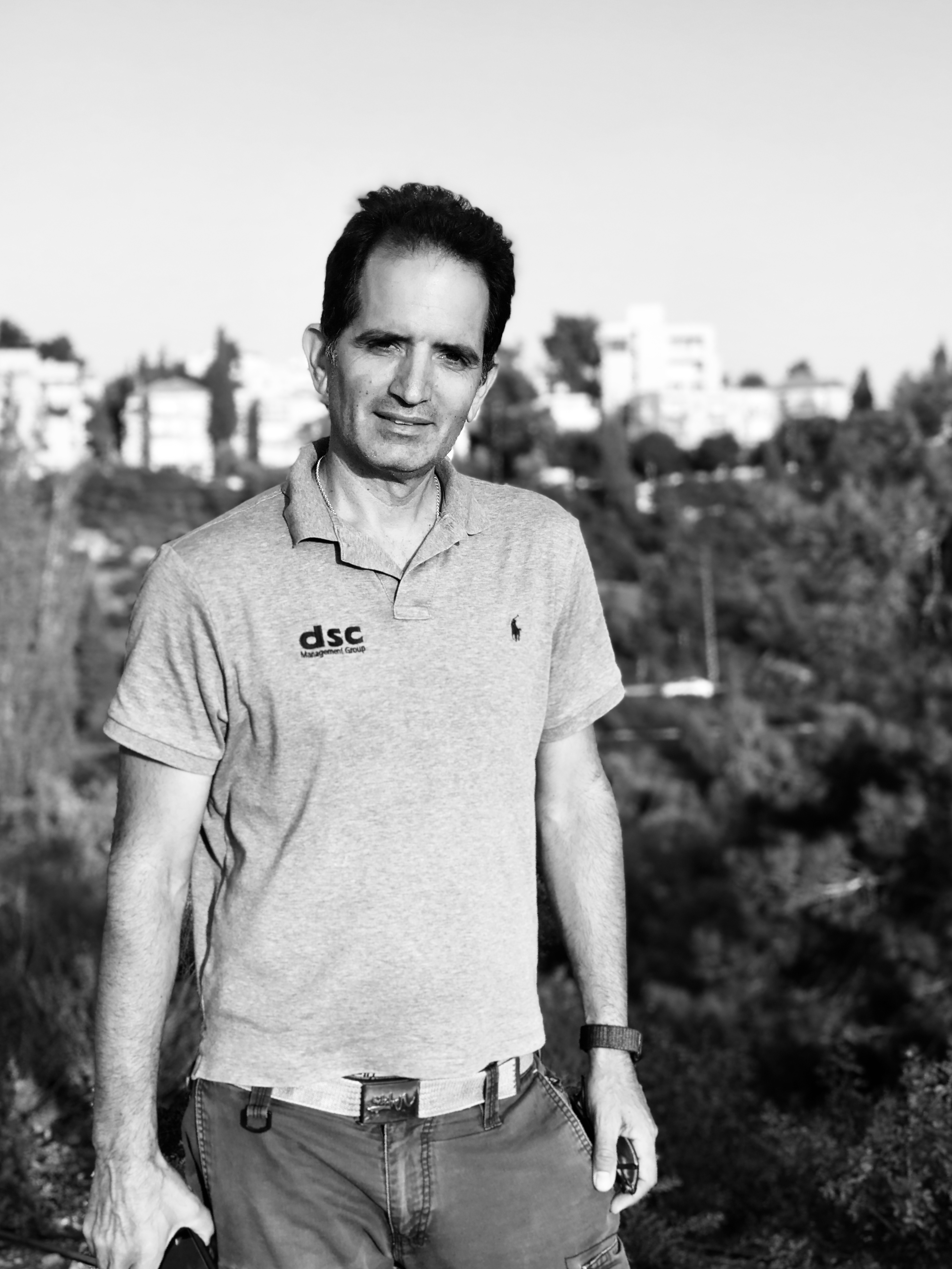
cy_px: 626
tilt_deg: -2.1
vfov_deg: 33.2
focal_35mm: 58
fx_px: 2127
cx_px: 477
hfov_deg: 25.2
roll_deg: +0.6
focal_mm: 6.6
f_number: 2.8
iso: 20
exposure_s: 1/306
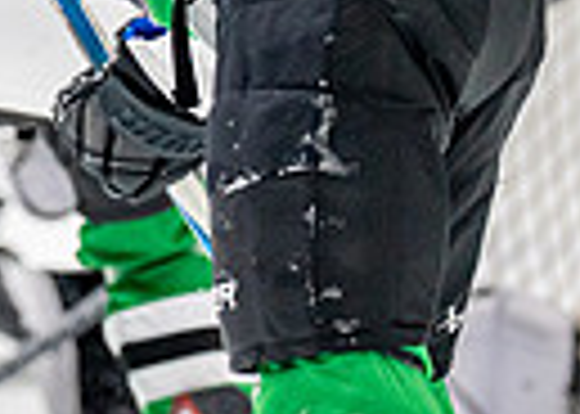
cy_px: -13
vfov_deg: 1.9
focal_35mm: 740
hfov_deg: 2.7
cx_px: -231
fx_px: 12183
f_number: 2.8
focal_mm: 142
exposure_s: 1/1250
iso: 800
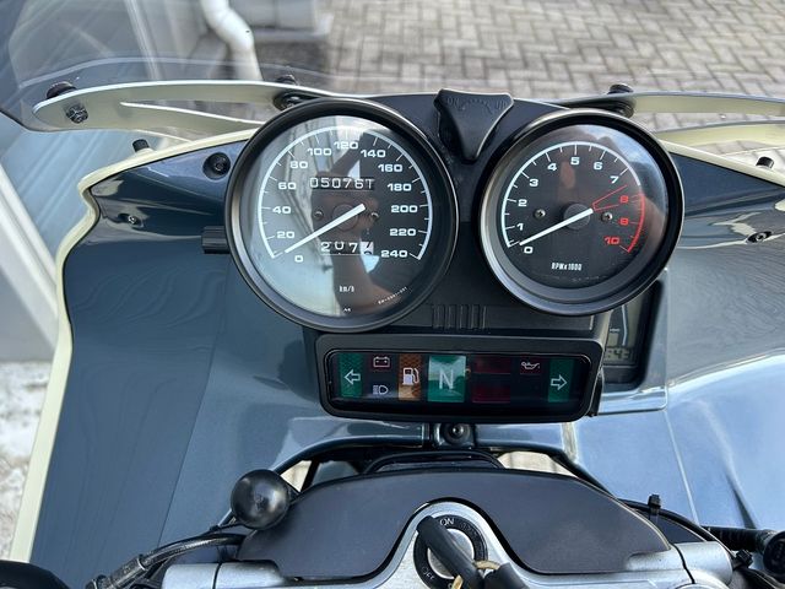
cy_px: 294
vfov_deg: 53.1
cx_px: 392
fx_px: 590
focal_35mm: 26
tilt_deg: -46.1
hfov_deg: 67.3
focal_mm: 5.7
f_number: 1.5
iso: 64
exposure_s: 1/121
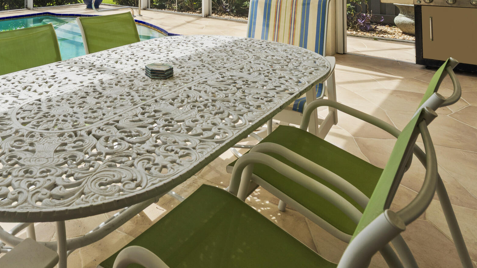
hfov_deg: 63.7
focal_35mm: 28
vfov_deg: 35.1
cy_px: -32
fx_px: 354
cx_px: 116
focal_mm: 14
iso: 250
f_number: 9
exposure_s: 1/125
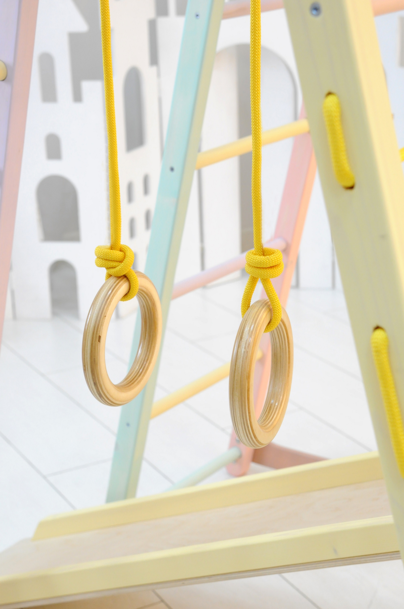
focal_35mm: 75
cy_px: 304
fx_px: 1266
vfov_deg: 27.0
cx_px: 202
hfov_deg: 18.1
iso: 1000
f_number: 5.6
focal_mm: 50
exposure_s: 1/40
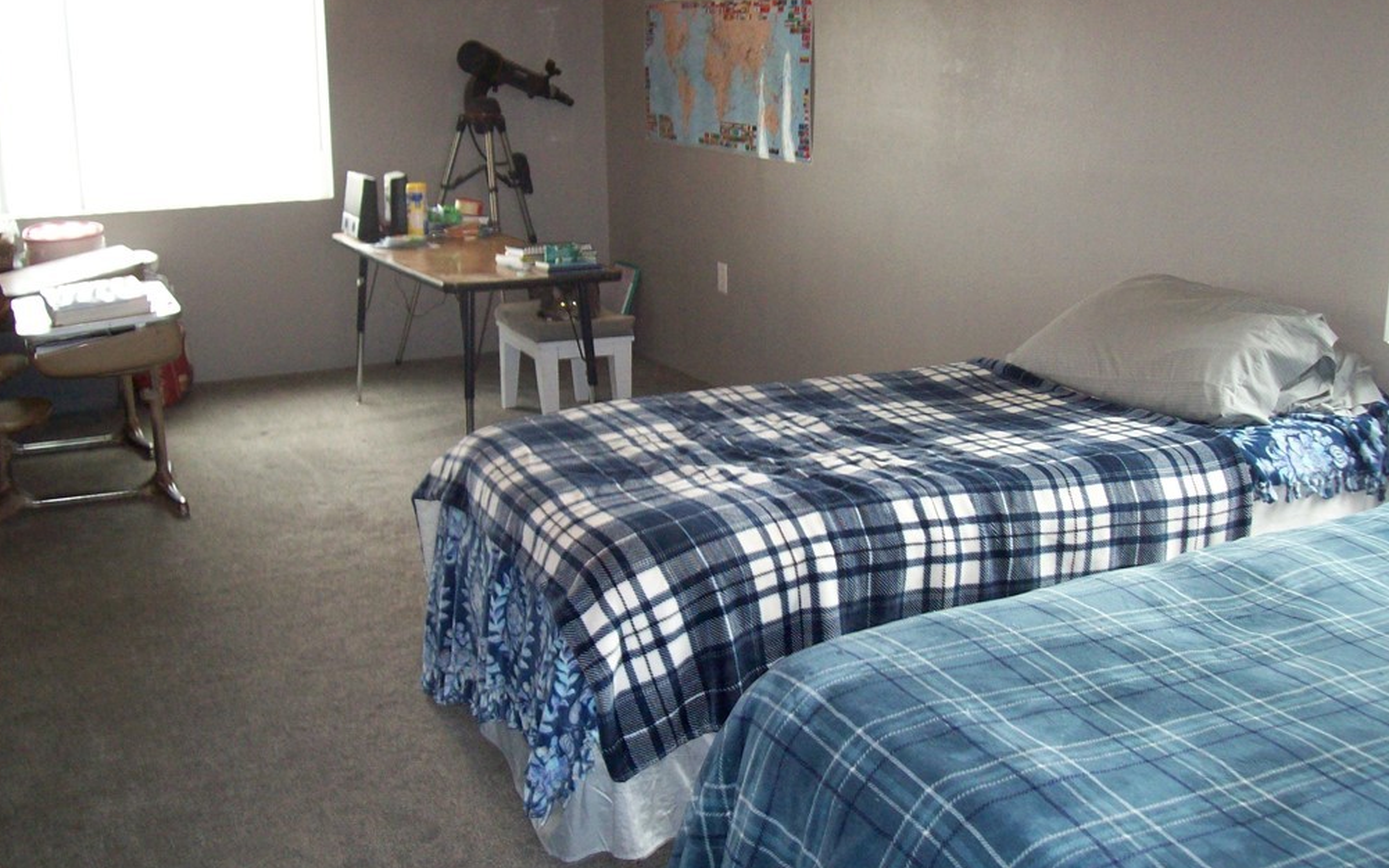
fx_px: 1477
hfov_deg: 50.4
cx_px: 701
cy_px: 414
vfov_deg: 32.8
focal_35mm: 39
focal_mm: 6
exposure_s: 1/64
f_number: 2.7
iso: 200
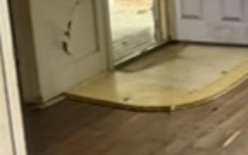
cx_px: 239
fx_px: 574
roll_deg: +2.3
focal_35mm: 85
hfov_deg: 23.5
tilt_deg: -12.9
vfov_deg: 15.1
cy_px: 0
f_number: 1.78
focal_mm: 6.76
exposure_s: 1/50
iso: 250
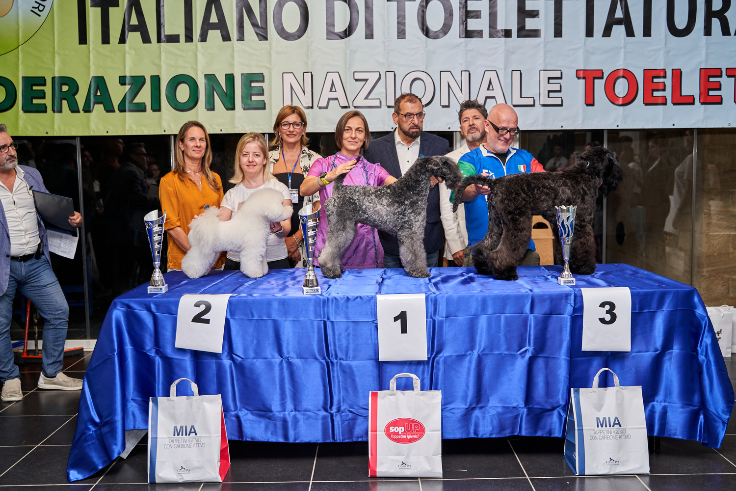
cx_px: 368
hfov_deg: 54.4
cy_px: 246
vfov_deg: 37.9
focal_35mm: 35
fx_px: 715
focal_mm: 35
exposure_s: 1/100
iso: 1600
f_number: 3.2
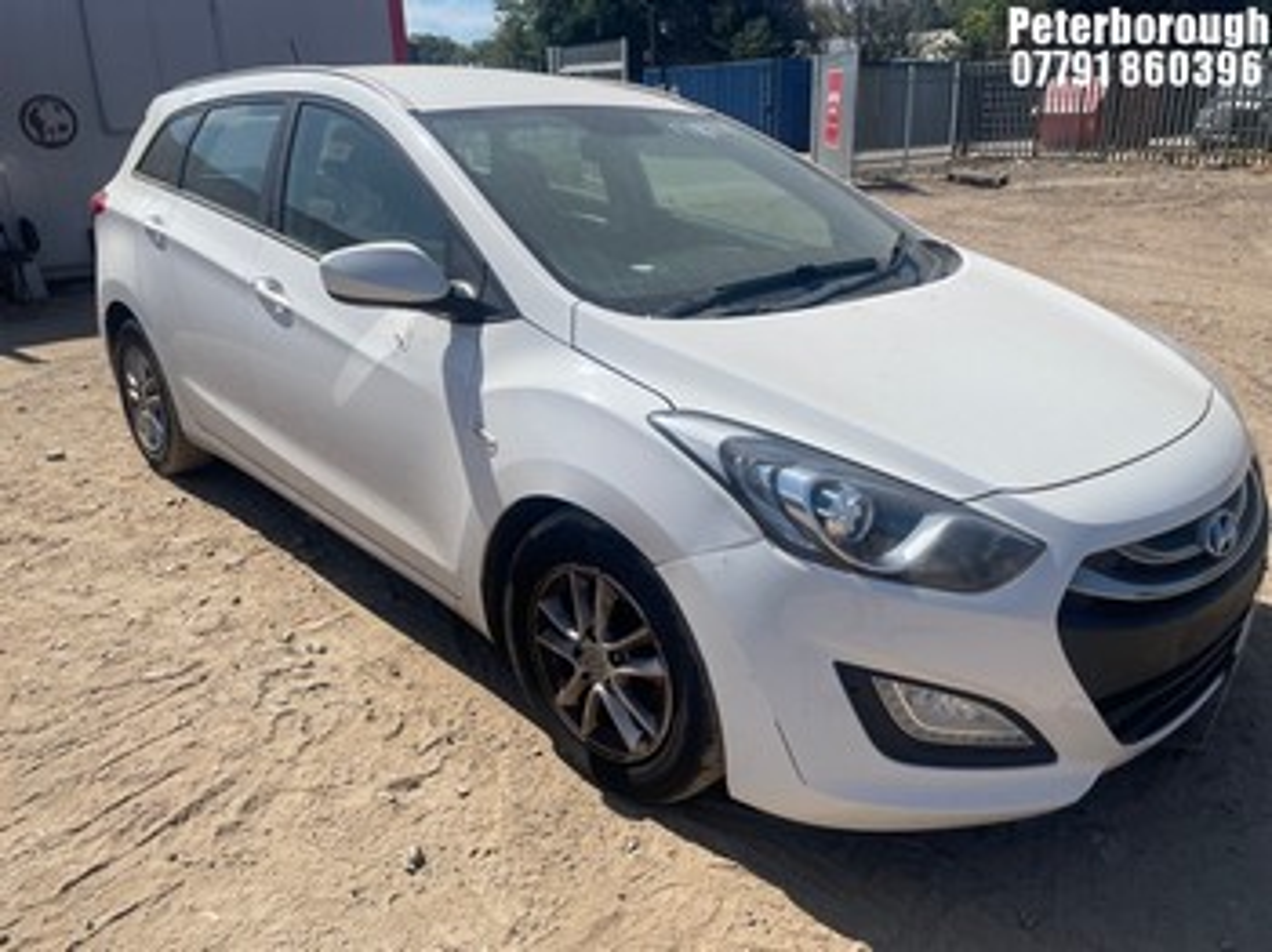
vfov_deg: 53.0
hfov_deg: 67.3
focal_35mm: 26
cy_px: 476
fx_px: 955
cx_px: 636
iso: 32
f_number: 1.6
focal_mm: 4.2
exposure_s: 1/5556
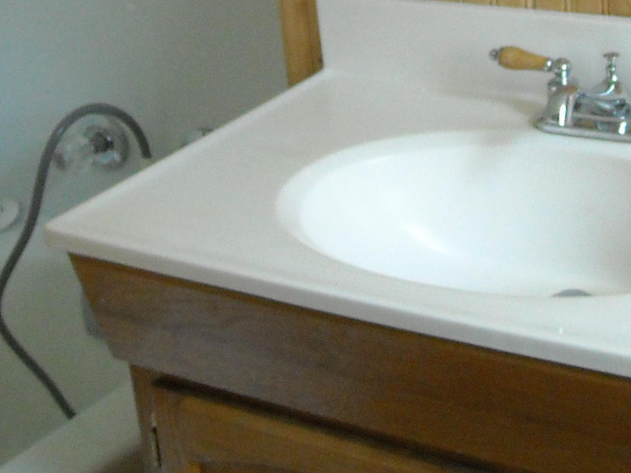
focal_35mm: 94
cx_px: 385
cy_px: -129
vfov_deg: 15.1
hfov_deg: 20.8
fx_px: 1714
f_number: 2.8
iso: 400
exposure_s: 1/38
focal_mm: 5.7
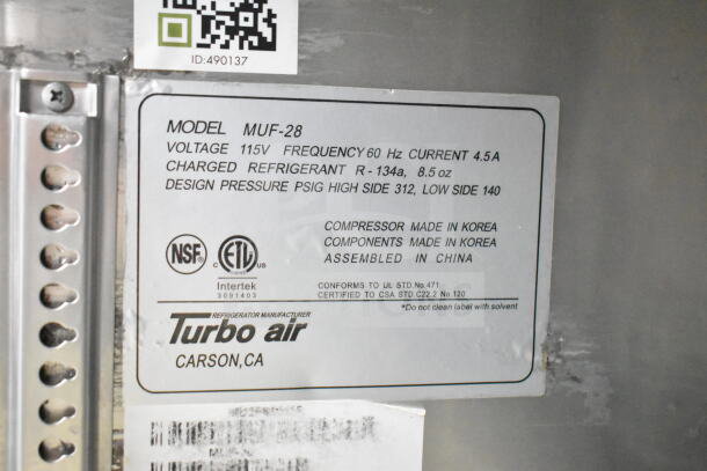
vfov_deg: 29.0
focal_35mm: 46
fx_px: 913
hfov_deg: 42.3
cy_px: 236
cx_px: 354
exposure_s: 1/50
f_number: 4.2
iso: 16000
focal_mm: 31
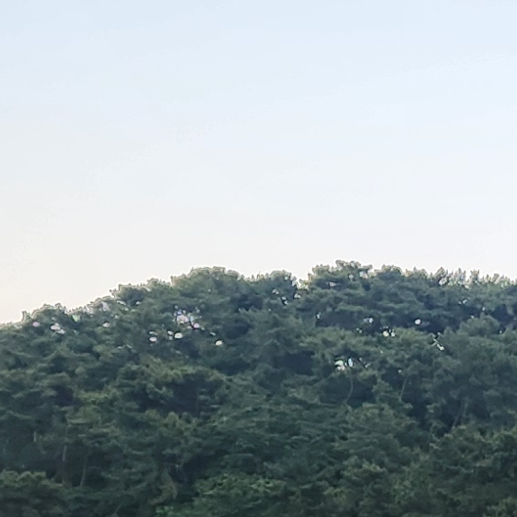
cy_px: 483
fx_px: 2450
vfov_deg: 11.9
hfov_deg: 11.4
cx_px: 852
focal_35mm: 145
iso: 100
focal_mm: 5.4
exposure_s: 1/180
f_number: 1.8
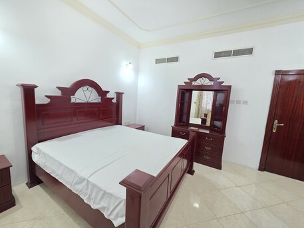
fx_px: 114
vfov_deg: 89.9
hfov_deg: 106.2
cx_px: 152
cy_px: 114
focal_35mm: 13
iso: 500
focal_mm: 2.2
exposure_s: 1/50
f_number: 1.9
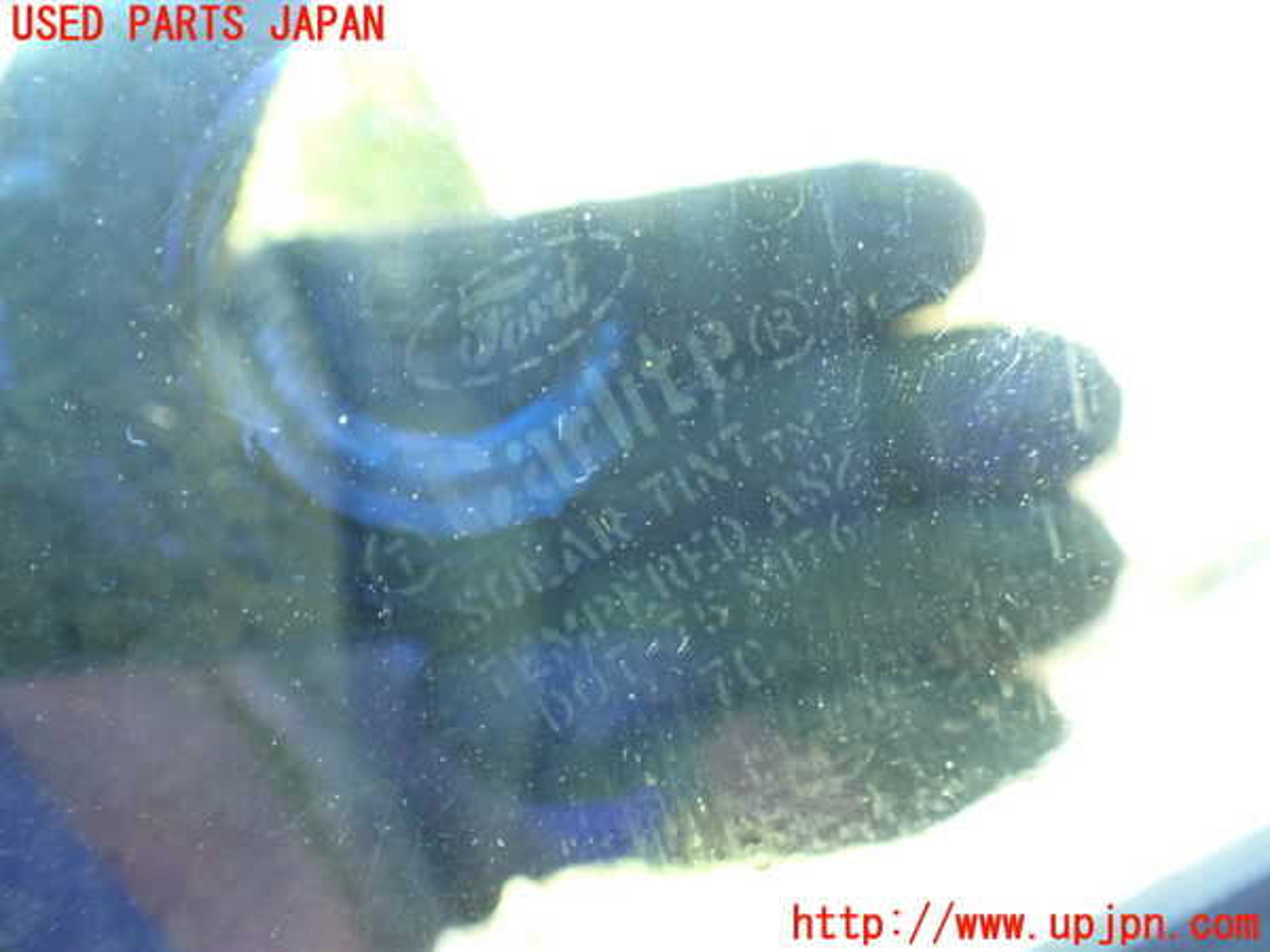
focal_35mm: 30
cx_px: 635
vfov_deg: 46.8
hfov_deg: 60.0
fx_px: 1101
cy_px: 476
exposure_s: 1/125
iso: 640
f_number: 2.3
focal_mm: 5.4
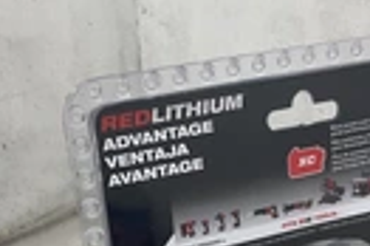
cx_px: 237
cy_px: 376
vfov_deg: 13.9
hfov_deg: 22.1
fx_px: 944
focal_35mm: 92
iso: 40
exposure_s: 1/120
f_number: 1.8
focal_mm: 3
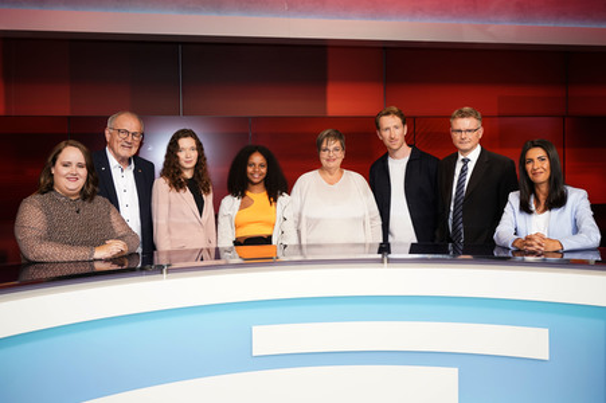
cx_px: 303
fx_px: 589
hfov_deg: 54.5
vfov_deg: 37.8
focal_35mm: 35
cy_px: 202
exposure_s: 1/160
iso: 2000
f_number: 5
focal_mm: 35
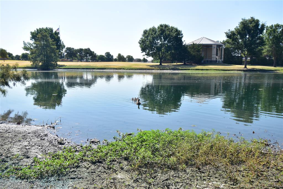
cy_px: 94
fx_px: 236
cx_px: 142
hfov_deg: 61.9
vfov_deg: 43.6
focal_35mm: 30
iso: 100
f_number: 8
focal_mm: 20
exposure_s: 1/200
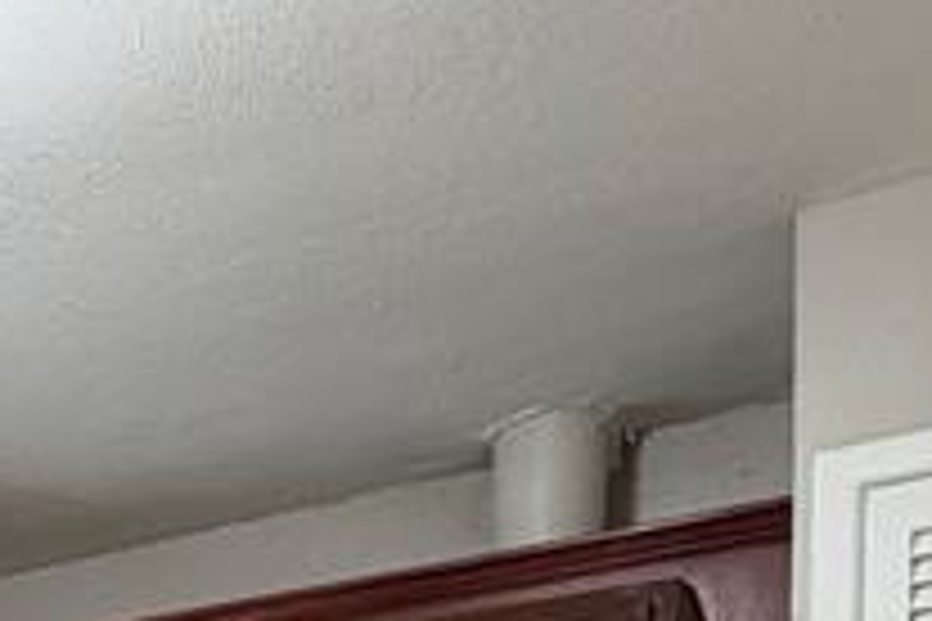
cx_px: -167
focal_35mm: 72
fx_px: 1864
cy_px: 1238
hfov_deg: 25.4
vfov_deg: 15.3
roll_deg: -0.1
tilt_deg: -2.7
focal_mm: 2.22
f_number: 2.2
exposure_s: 1/60
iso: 250
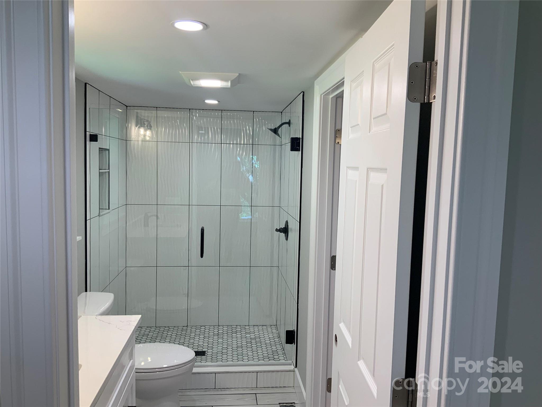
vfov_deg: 48.2
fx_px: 454
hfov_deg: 61.7
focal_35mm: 29
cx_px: 271
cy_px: 204
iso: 50
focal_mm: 3
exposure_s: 1/120
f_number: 1.8
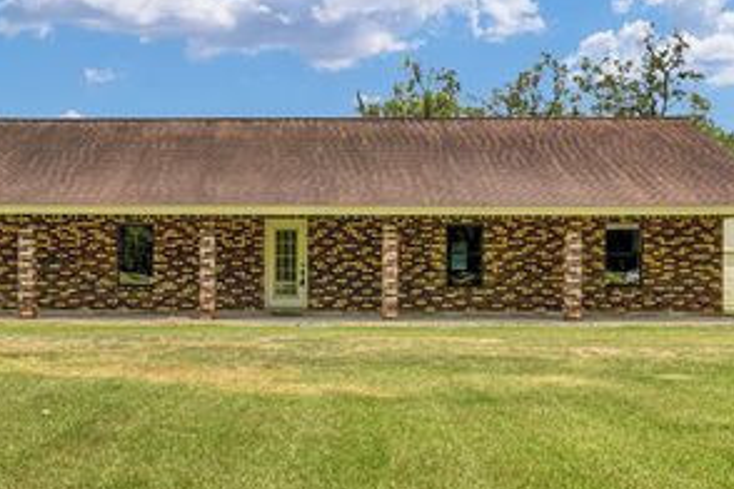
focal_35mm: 51
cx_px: 285
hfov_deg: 38.7
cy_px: 283
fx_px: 1040
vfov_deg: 26.4
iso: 100
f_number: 7.1
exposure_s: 1/400
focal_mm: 20
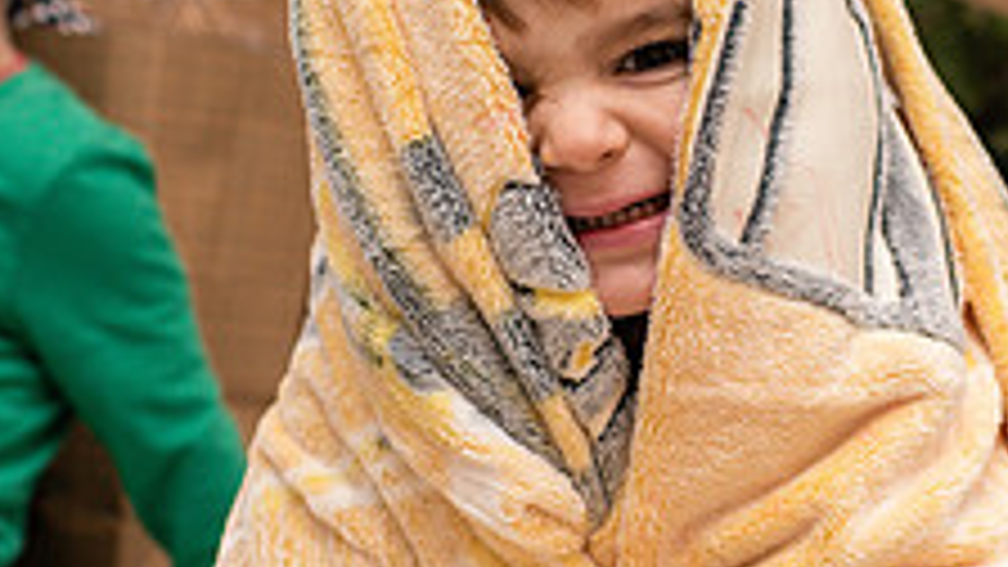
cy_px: 223
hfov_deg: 22.4
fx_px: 2539
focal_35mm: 95
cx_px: 572
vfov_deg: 12.7
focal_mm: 35
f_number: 2.8
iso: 400
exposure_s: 1/200
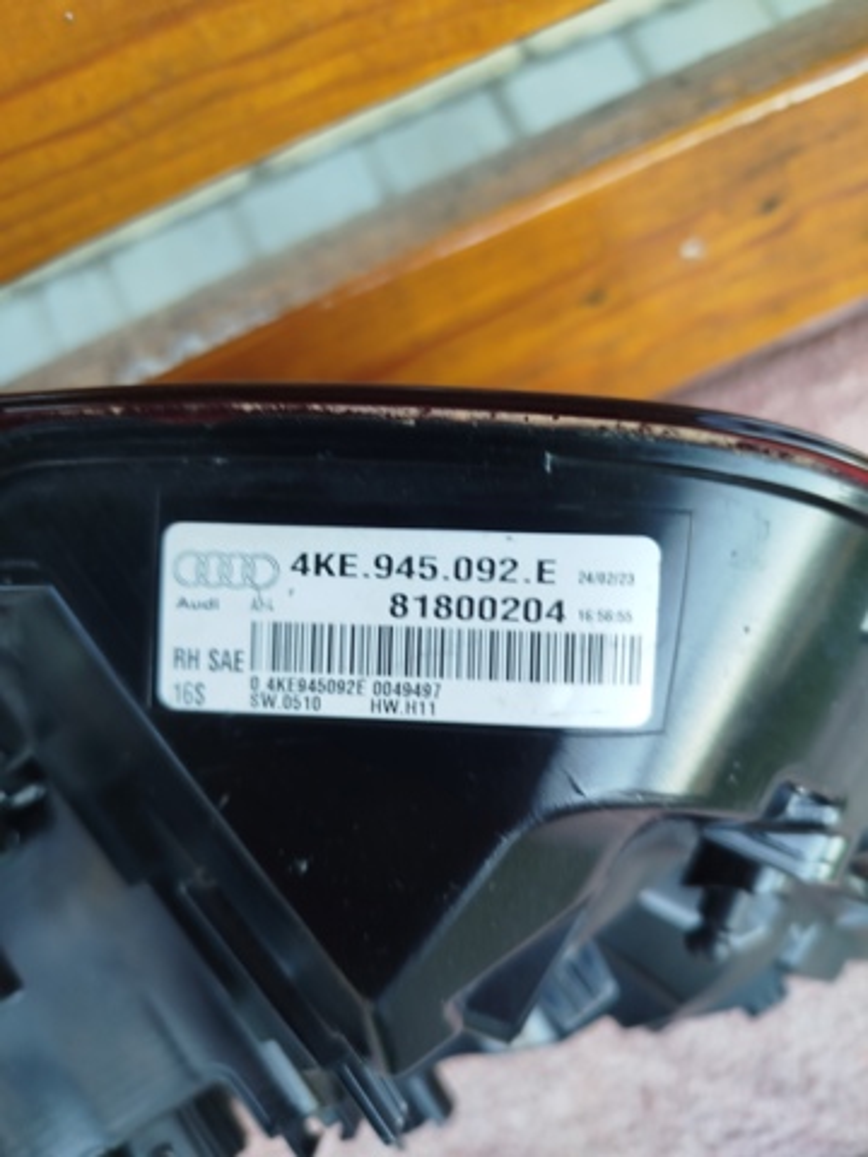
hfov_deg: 56.8
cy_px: 578
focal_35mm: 24
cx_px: 434
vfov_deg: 71.6
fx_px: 802
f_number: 1.7
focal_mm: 5.31
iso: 50
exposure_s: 1/50
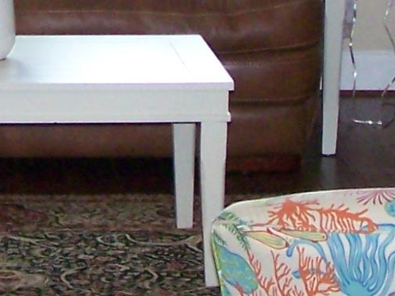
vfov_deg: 6.4
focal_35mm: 229
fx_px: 2612
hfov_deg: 8.6
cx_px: 82
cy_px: -72
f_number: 2.8
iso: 160
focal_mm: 6.3
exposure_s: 1/60
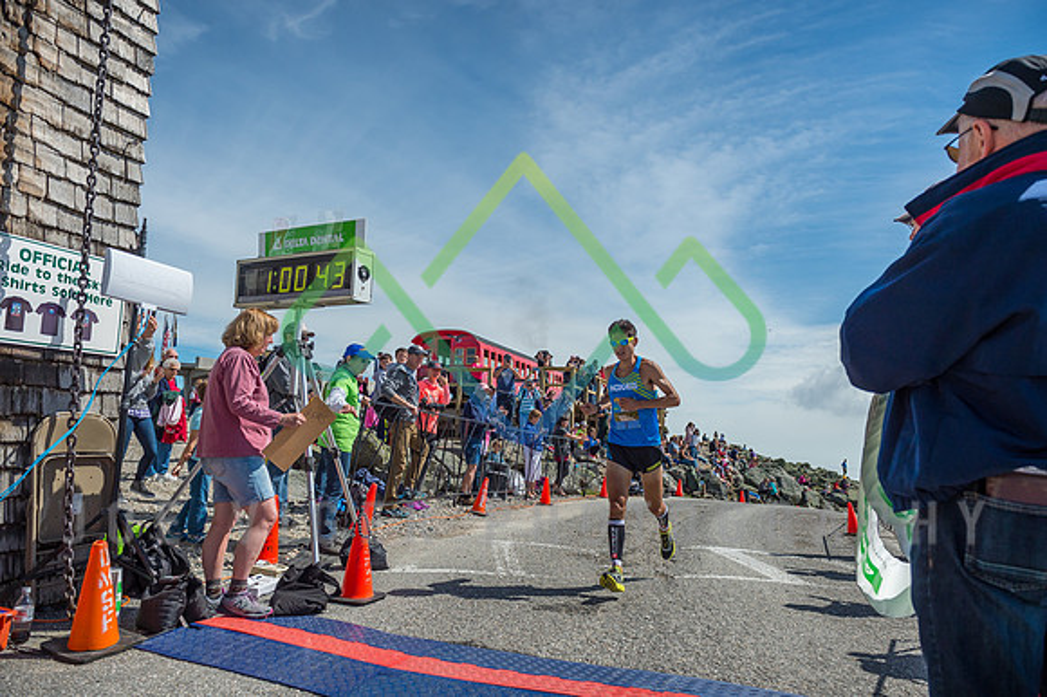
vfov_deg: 53.1
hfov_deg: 73.8
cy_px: 348
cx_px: 524
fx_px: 698
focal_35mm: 24
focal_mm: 24
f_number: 5.6
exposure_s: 1/8000
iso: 640
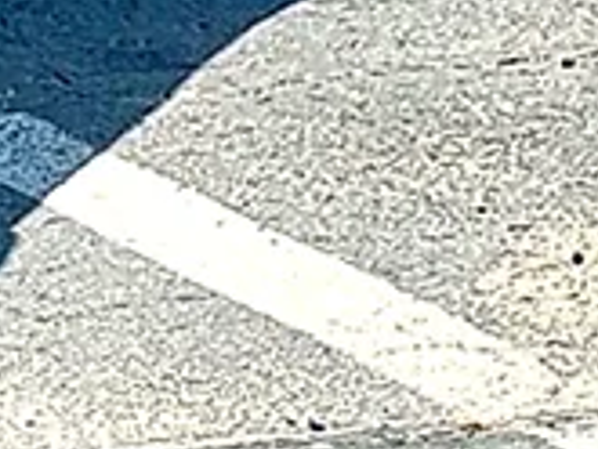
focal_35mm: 423
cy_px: 20
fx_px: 7313
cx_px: -507
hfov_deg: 4.6
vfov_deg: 3.5
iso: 100
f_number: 1.78
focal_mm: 6.86
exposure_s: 1/2370
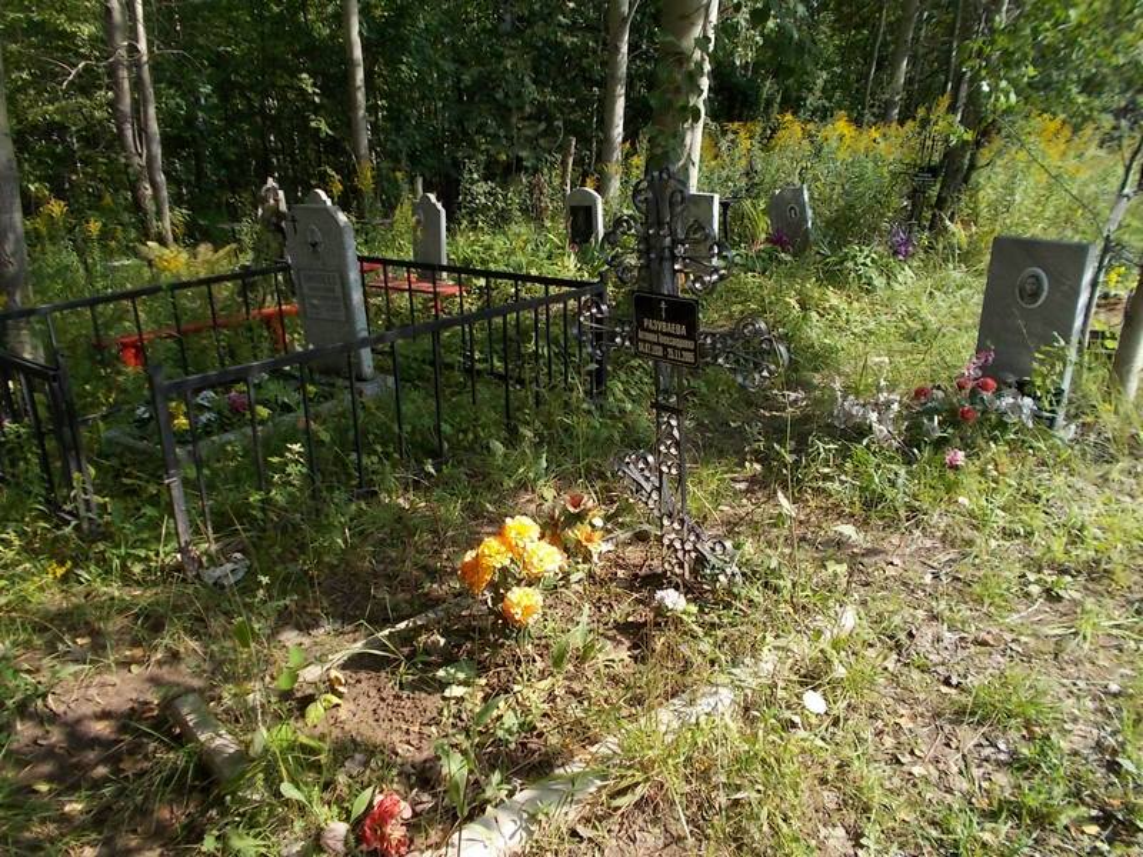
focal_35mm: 26
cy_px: 428
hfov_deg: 67.3
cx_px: 572
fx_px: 859
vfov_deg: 53.1
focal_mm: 4.6
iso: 80
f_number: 3.2
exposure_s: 1/320
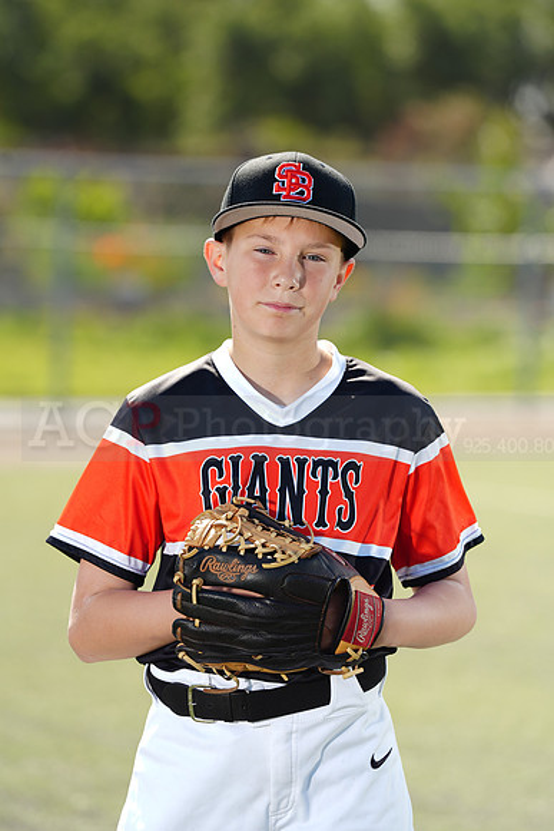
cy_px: 416
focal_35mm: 200
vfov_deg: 10.3
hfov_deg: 6.9
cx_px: 277
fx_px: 4614
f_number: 4.5
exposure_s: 1/250
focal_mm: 200
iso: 64
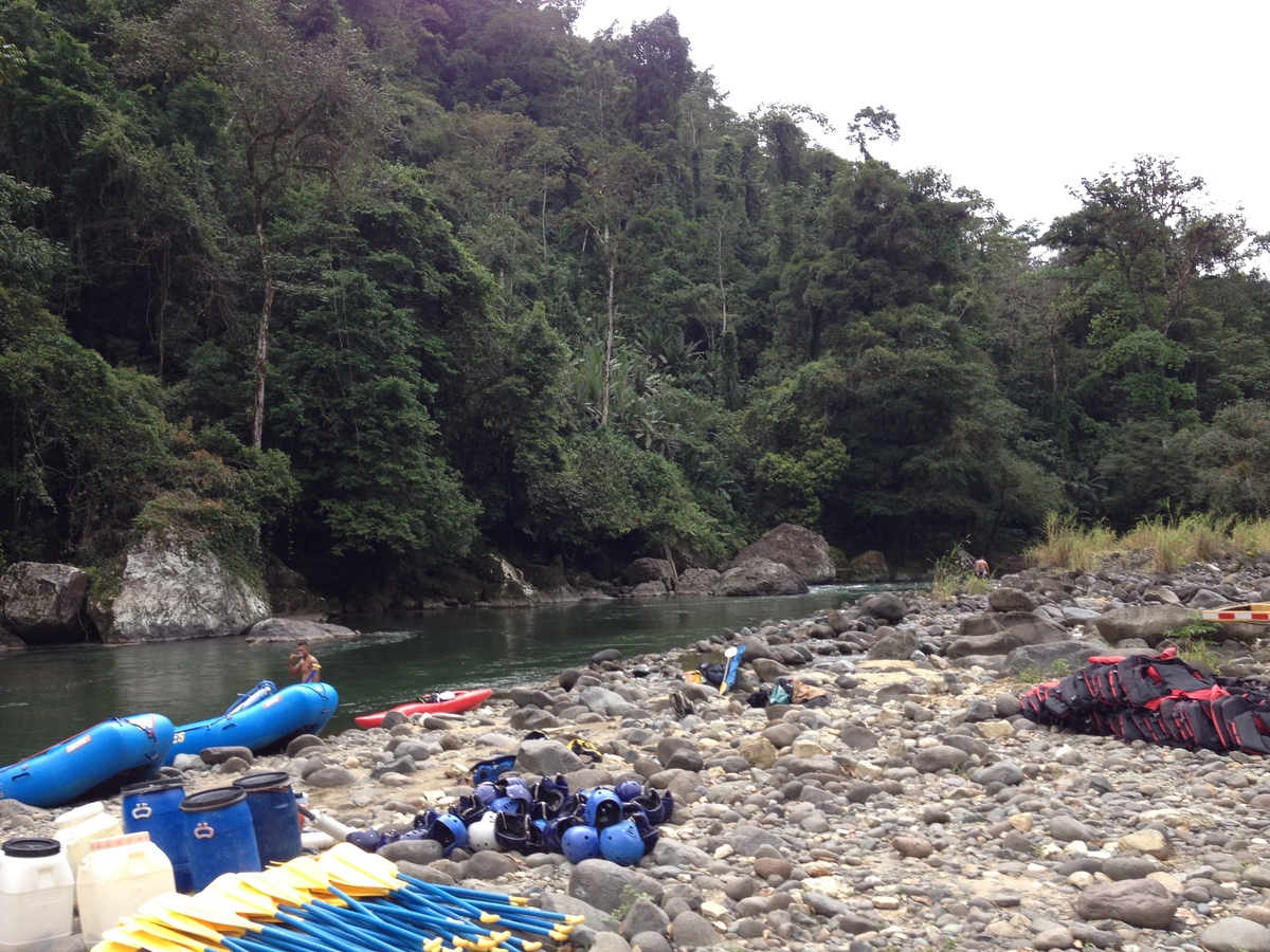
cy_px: 476
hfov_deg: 52.6
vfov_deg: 40.7
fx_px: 1284
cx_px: 635
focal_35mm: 35
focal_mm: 4.28
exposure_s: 1/563
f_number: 2.4
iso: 50
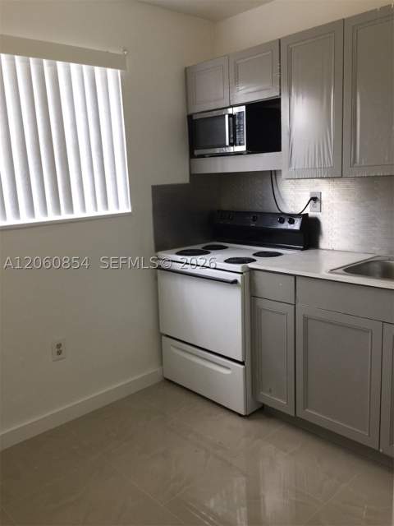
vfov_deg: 61.7
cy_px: 263
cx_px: 197
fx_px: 440
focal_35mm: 29
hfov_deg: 48.2
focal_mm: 4.15
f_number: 2.2
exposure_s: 1/30
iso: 50
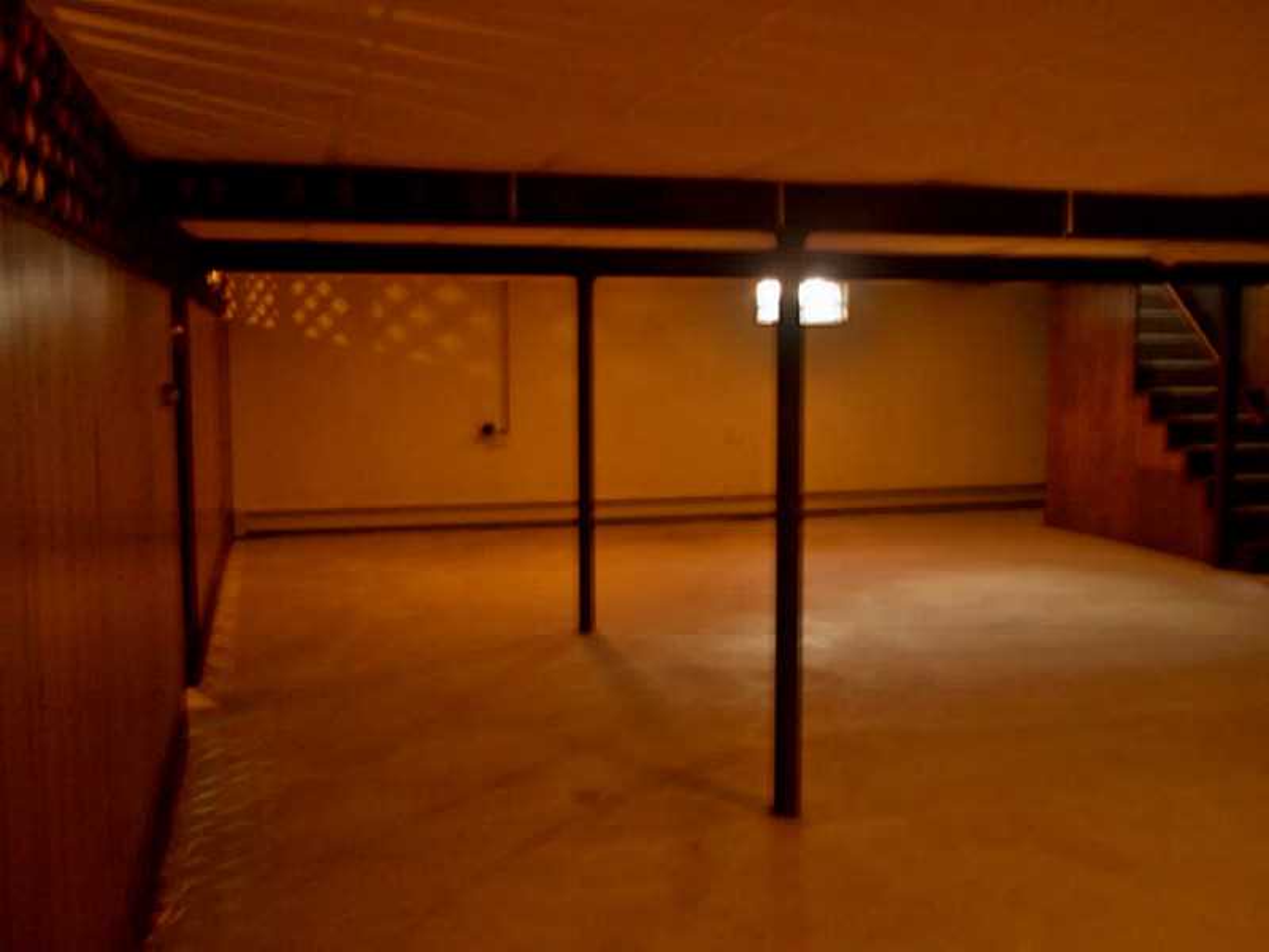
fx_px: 1320
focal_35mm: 36
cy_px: 476
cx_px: 634
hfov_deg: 51.4
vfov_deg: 39.7
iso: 80
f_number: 3.1
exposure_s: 1/2
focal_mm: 6.5
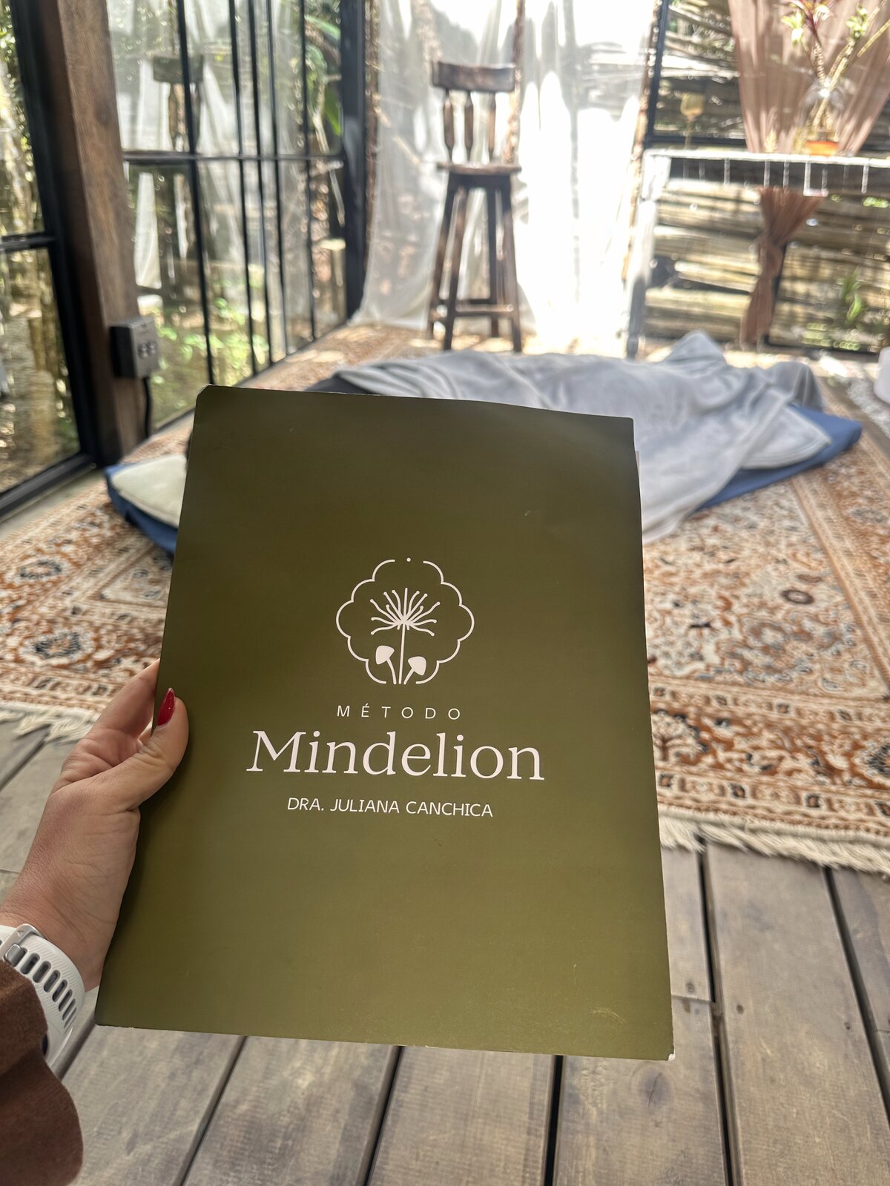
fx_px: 823
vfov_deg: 71.6
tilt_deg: -26.6
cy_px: 593
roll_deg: -2.4
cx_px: 445
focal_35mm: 24
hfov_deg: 56.8
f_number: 1.78
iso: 64
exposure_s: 1/189
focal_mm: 6.86
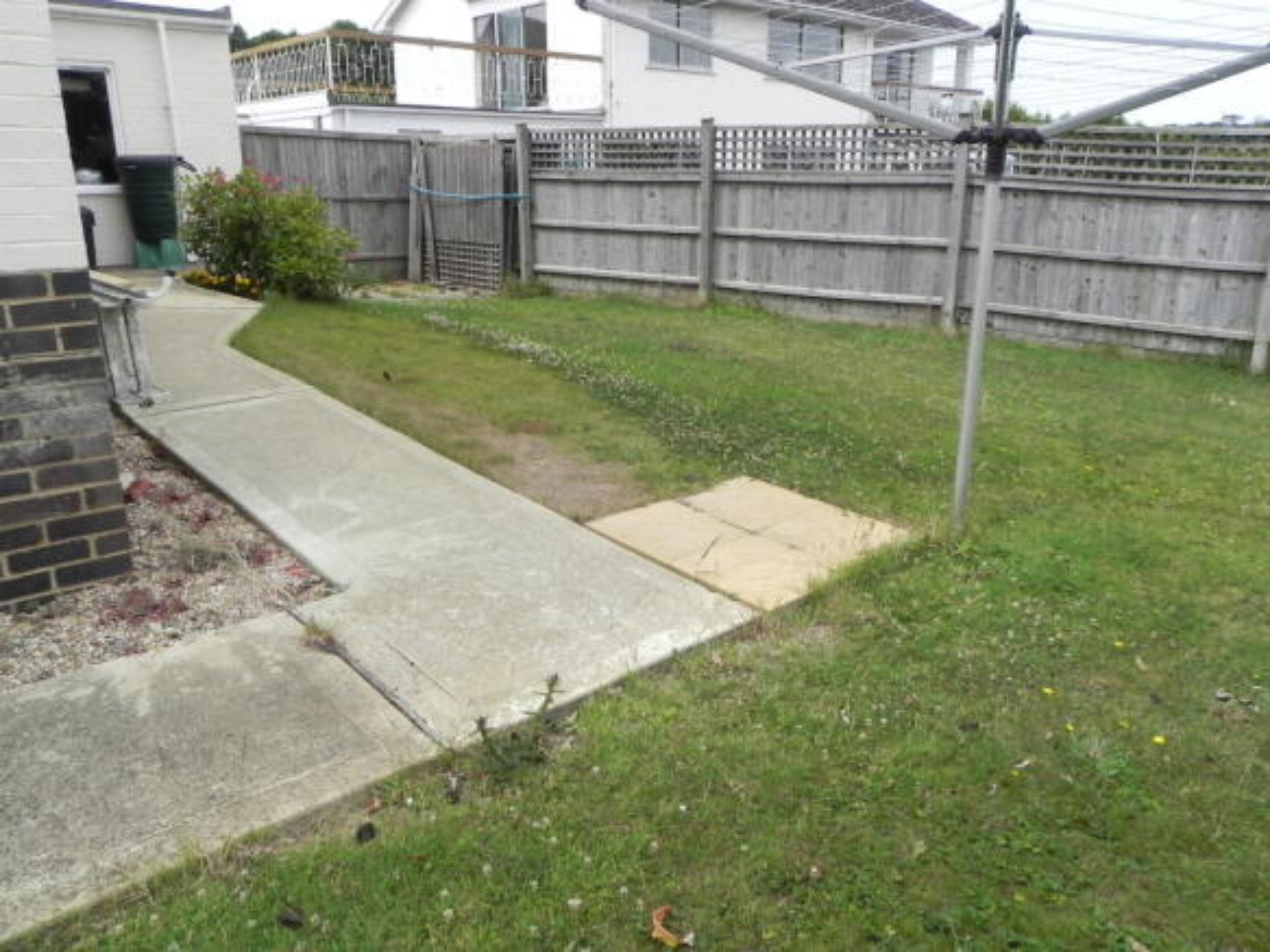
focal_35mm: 26
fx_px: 954
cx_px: 635
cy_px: 476
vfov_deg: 53.0
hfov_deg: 67.3
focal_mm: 4.6
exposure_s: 1/283
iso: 160
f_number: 6.3
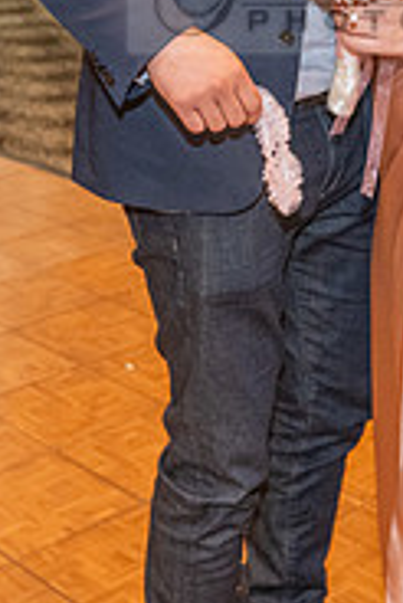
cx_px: 216
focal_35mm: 88
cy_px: -23
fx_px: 1475
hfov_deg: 15.6
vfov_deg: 22.1
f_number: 2.8
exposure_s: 1/200
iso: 2500
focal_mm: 24
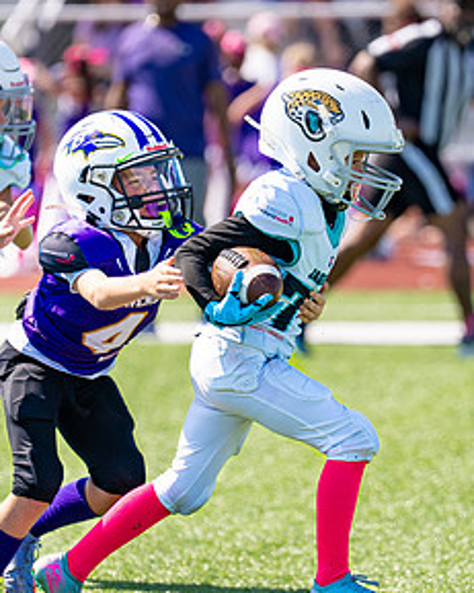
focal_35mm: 395
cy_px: 280
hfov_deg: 3.9
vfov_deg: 4.9
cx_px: 300
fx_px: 6930
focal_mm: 171
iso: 100
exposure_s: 1/1250
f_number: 2.8
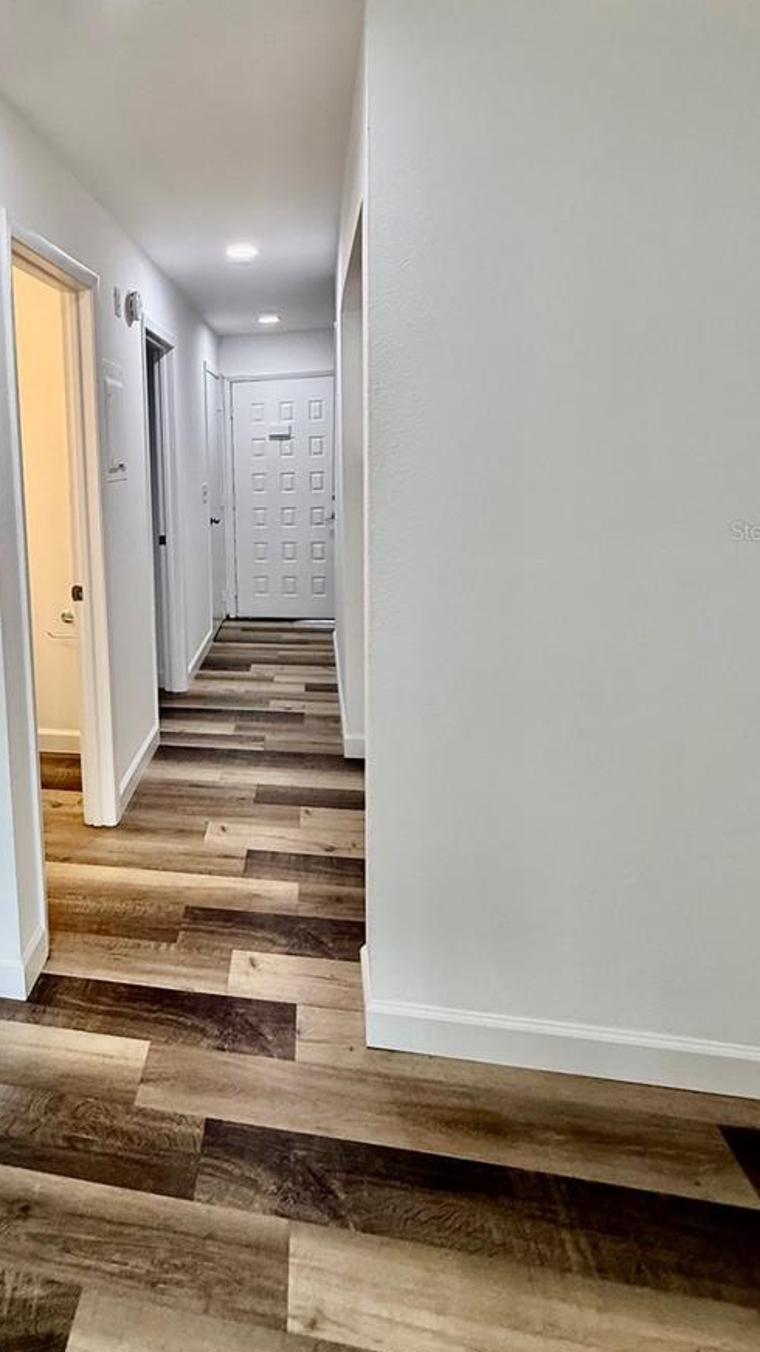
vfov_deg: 82.7
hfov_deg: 50.1
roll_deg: +1.7
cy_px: 530
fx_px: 753
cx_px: 143
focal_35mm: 21
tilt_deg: -7.4
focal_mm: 2.22
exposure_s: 1/120
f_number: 2.2
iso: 125
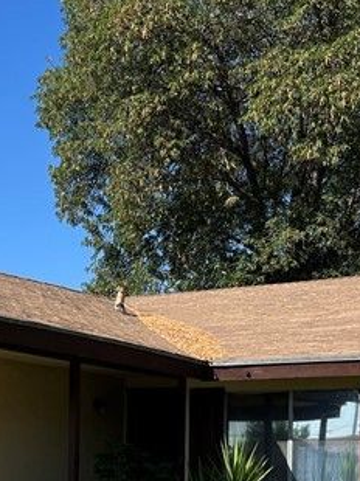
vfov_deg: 22.2
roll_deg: -0.1
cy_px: 444
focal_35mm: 86
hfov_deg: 17.1
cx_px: 169
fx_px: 1194
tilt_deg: +2.2
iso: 50
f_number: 1.5
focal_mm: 5.7
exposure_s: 1/3704
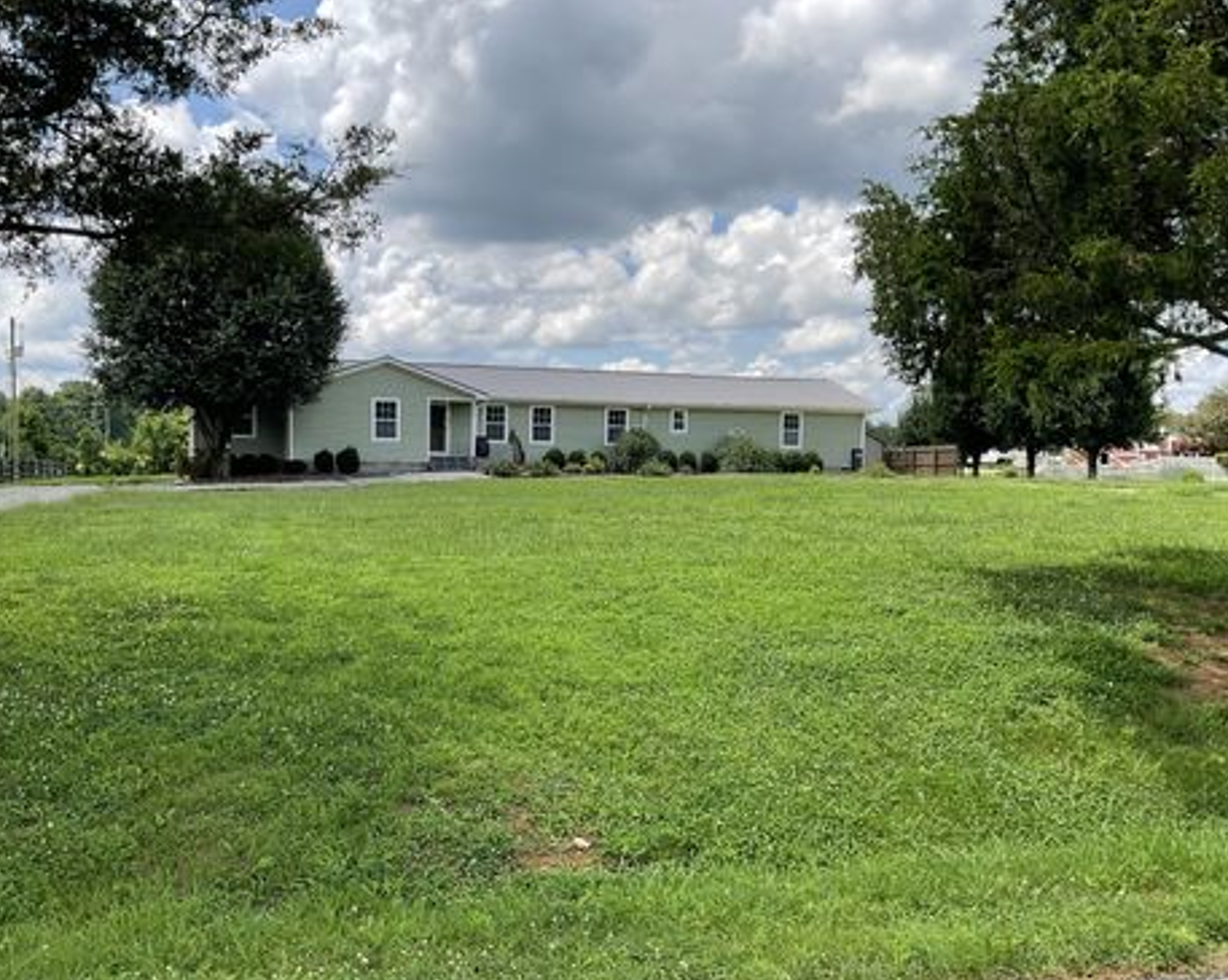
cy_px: 501
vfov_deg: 47.1
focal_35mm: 31
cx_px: 567
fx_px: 1126
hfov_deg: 57.1
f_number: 1.8
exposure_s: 1/1786
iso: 16
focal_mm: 3
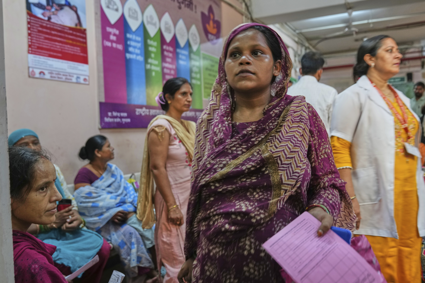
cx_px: 230
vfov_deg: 42.3
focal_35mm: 31
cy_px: 134
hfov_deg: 60.2
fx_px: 366
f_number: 2.8
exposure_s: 1/60
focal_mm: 24
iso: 800
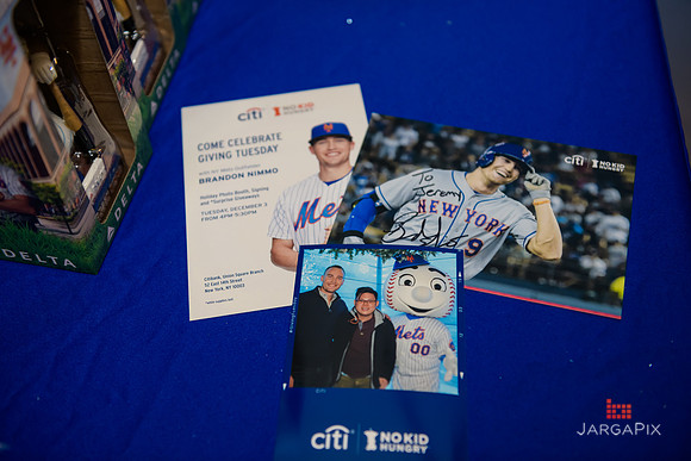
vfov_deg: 29.9
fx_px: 864
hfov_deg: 43.6
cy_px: 230
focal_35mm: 45
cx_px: 346
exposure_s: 1/125
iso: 400
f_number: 3.2
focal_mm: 45
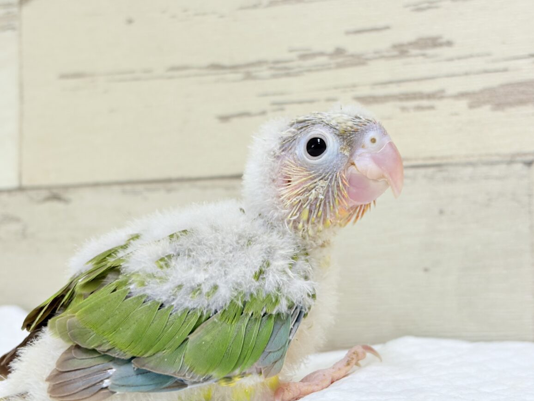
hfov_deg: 35.5
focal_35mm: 54
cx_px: 270
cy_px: 201
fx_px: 833
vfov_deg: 27.0
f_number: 1.6
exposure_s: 1/50
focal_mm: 5.96
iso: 64
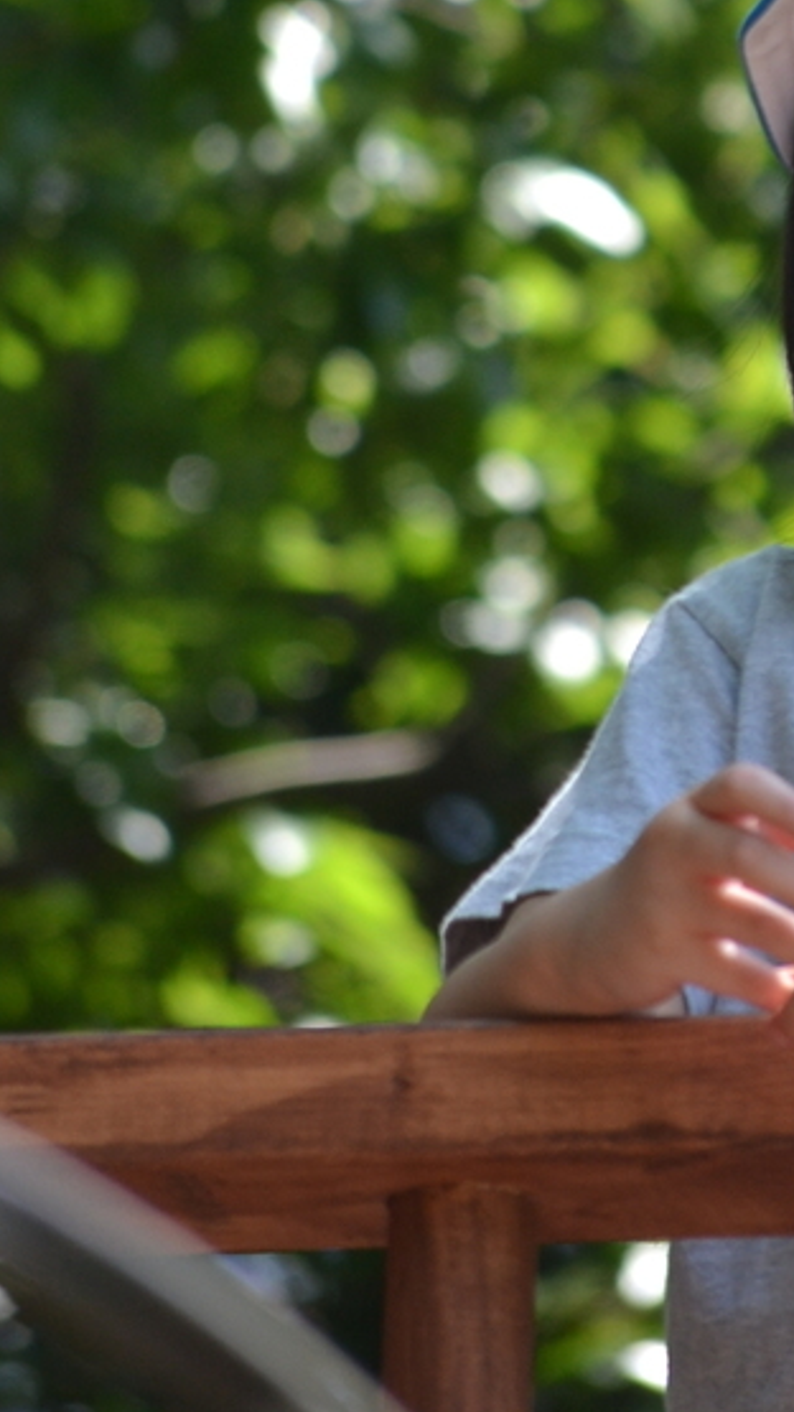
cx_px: 822
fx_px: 24190
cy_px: 163
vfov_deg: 3.3
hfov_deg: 1.9
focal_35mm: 646
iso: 400
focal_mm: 190
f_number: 5.6
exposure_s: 1/320
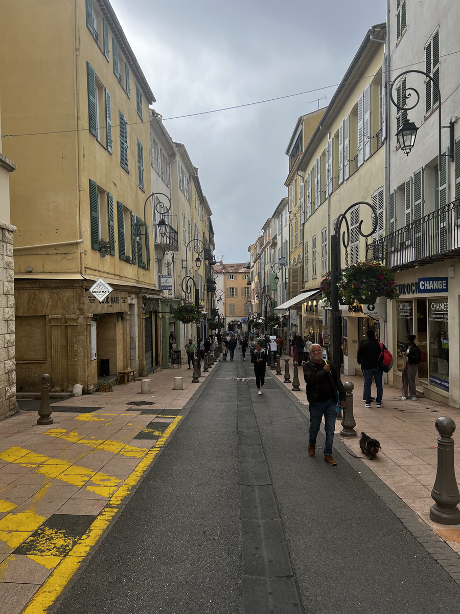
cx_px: 230
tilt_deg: -0.5
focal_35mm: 26
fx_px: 461
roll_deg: +0.9
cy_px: 307
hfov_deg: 53.1
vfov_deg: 67.3
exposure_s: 1/1089
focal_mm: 5.7
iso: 50
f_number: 1.5
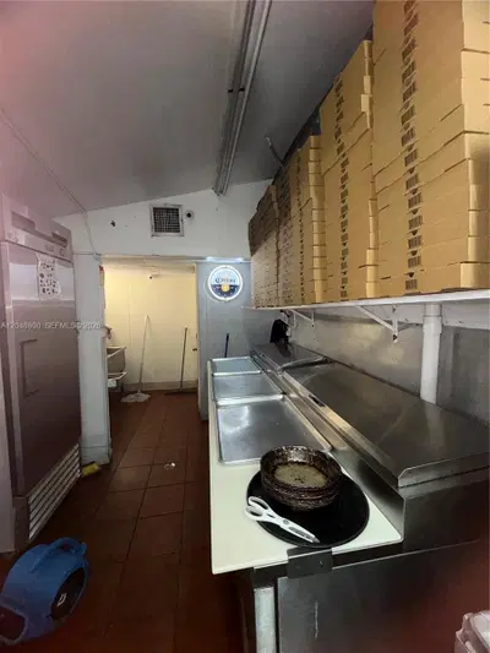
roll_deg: +0.7
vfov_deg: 102.1
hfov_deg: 85.7
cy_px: 326
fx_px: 264
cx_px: 245
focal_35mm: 14
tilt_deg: -3.9
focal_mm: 2.22
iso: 100
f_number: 2.2
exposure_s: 1/60
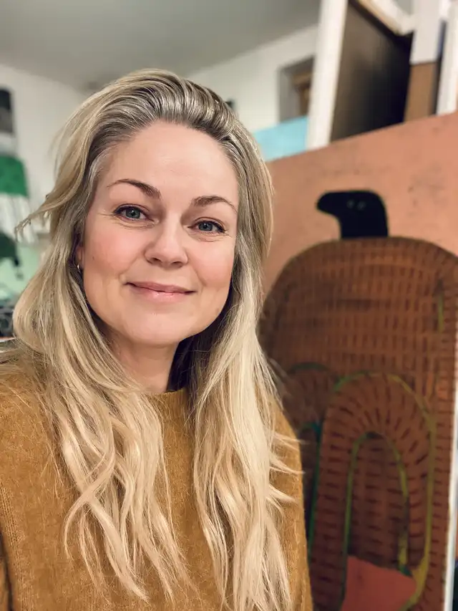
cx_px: 229
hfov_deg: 46.8
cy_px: 306
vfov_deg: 60.0
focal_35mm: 30
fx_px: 529
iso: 250
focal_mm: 2.71
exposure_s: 1/50
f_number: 2.2
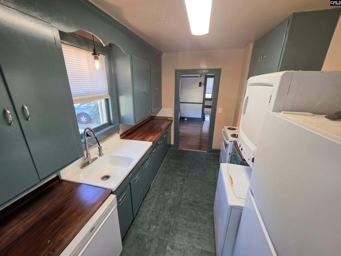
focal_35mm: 13
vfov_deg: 89.9
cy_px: 128
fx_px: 128
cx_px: 170
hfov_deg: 106.2
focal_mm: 2.2
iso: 125
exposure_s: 1/120
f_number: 1.9
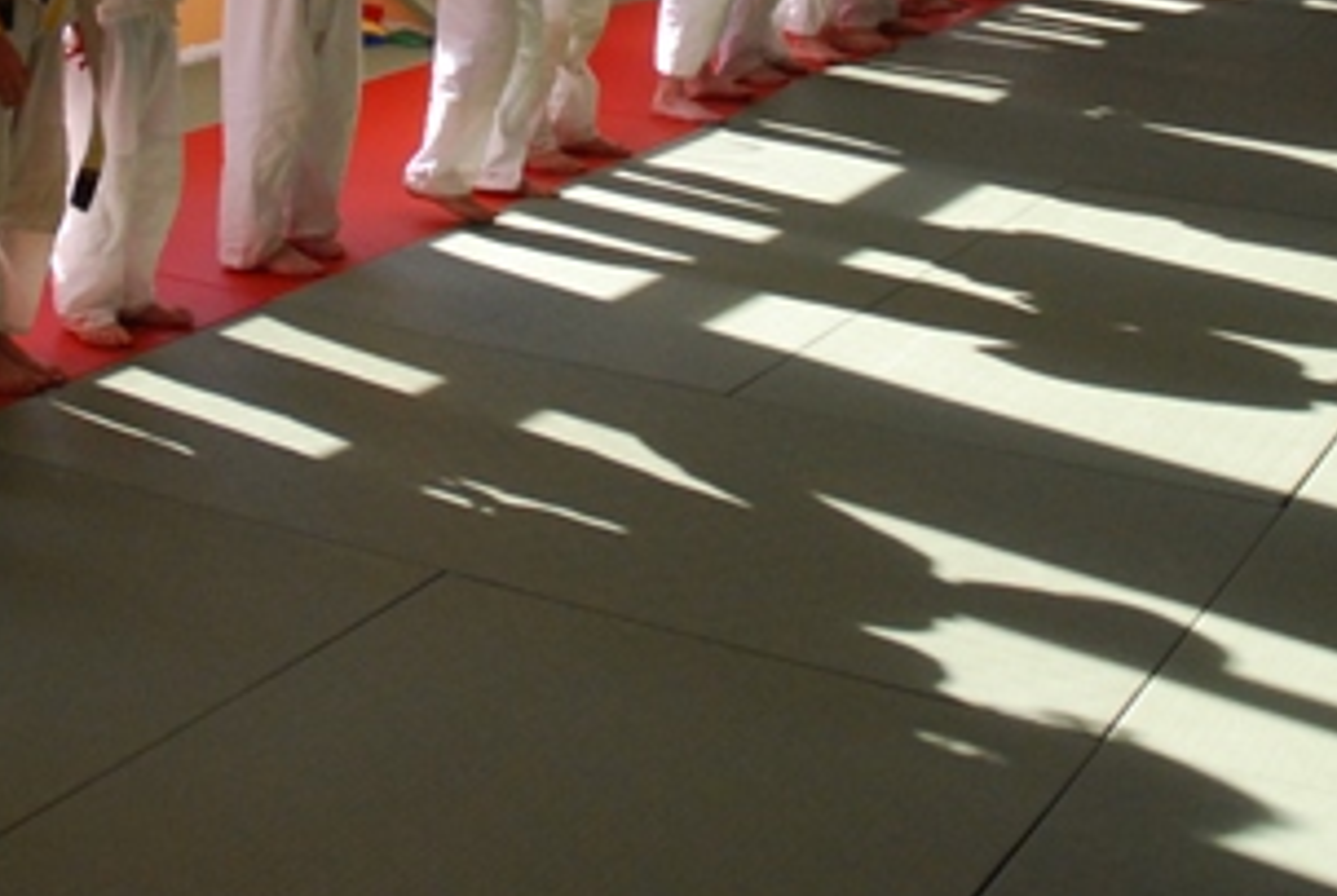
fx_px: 2566
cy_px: -93
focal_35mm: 69
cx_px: 450
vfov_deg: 19.0
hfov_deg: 29.0
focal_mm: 18
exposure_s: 1/250
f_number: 3.5
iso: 800
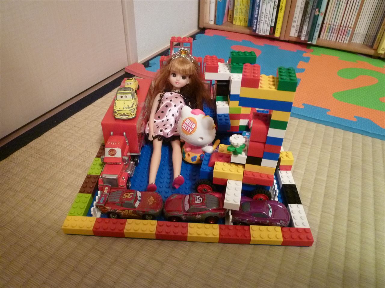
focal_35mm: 25
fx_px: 278
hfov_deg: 69.4
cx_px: 192
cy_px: 144
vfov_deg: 54.9
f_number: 2.8
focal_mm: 4.5
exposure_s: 1/13
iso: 400
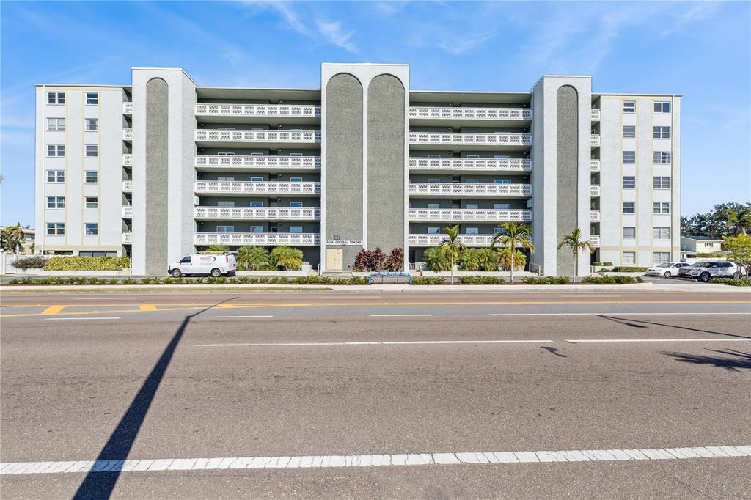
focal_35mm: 15
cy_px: 250
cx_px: 376
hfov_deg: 100.4
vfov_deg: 77.3
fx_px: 313
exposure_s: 1/400
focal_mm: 10
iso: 100
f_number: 8
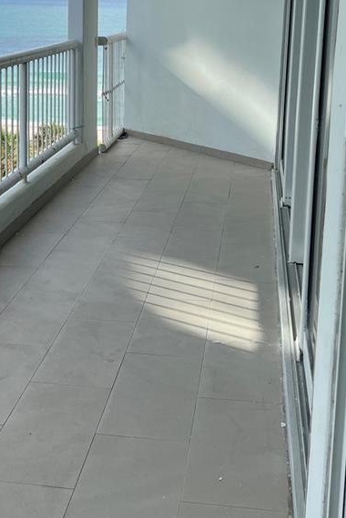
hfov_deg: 23.7
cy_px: 137
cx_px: 120
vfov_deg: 34.4
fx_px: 821
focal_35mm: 57
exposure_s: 1/1838
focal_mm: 5.7
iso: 50
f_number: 1.5
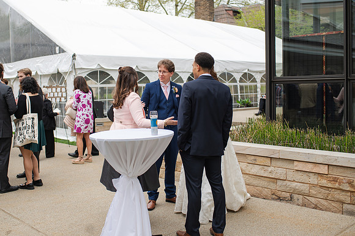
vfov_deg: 32.1
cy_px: 96
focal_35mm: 42
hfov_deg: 46.8
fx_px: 409
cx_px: 152
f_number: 3.2
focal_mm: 35
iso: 100
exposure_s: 1/400
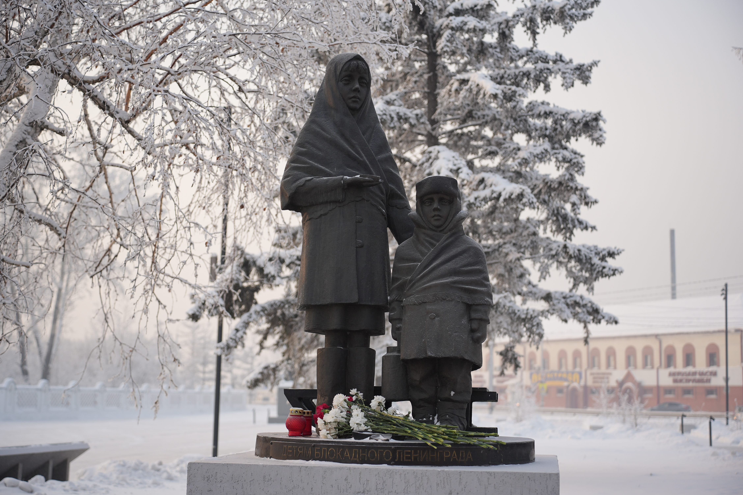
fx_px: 991
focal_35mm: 48
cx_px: 374
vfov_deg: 28.1
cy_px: 251
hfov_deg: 41.1
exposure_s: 1/500
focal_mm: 47
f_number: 2.8
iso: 125
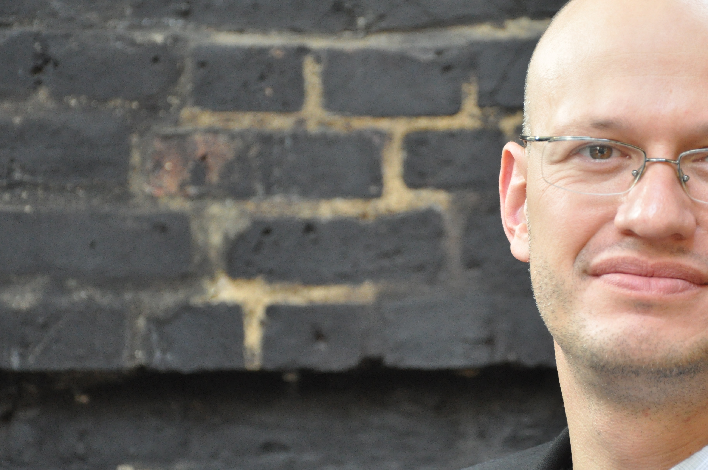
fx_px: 2881
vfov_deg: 9.3
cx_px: 451
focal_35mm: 147
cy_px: 242
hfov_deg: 14.0
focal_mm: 75
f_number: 5.3
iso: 1600
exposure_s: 1/100
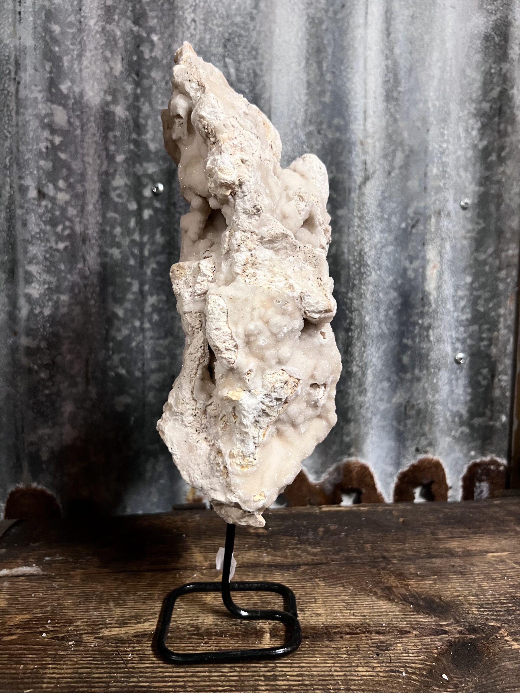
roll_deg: +0.1
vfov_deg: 67.3
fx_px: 521
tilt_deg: -4.9
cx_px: 260
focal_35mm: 26
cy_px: 346
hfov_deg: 53.1
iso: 400
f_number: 1.5
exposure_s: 1/50
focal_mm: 5.7
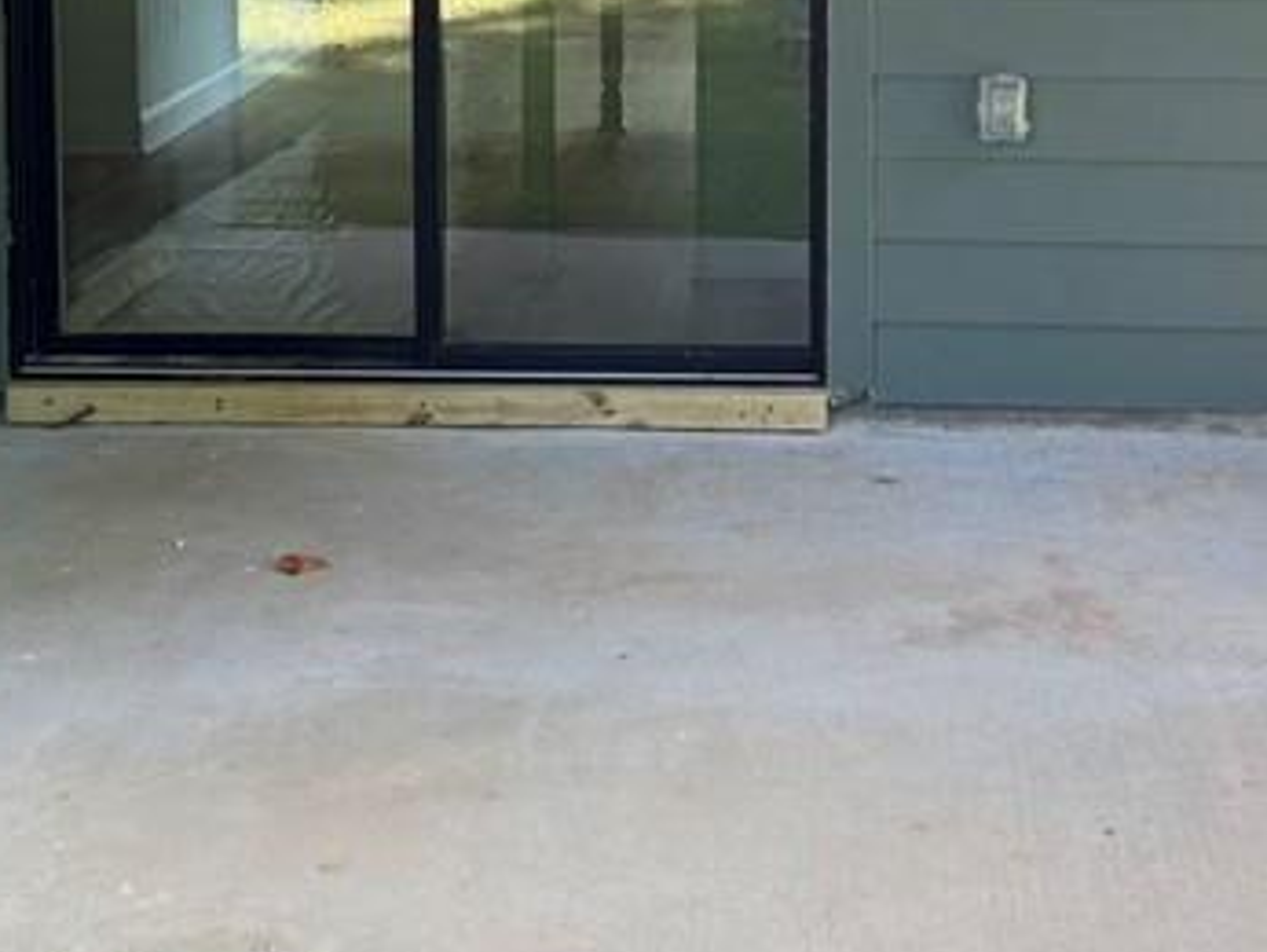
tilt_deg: -5.7
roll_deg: +1.6
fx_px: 2601
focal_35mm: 71
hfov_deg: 27.4
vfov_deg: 20.0
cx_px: 655
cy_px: -44
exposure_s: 1/172
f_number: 1.78
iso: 100
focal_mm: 6.76
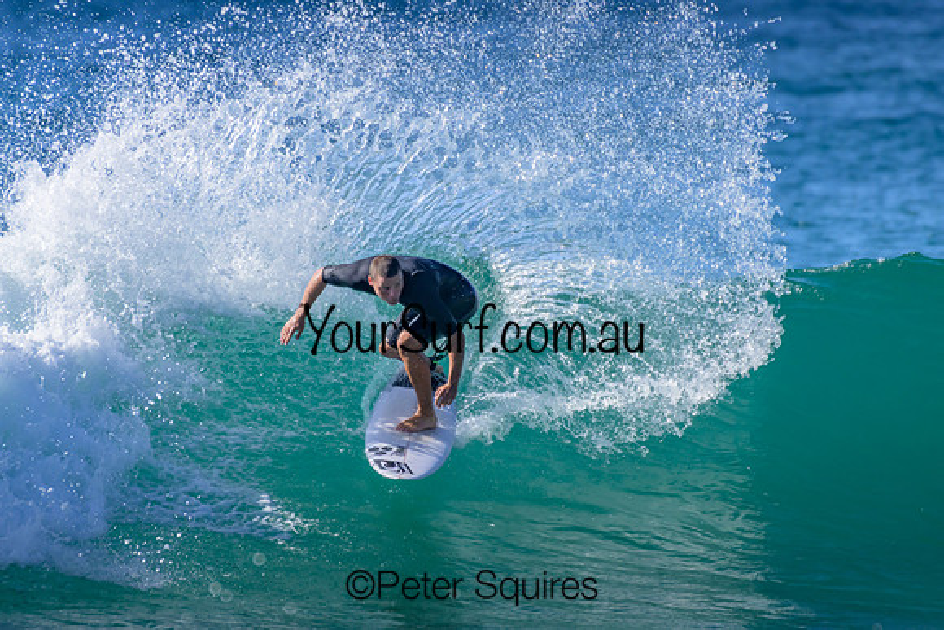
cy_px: 315
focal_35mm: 1000
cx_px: 472
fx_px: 26227
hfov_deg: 2.1
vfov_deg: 1.4
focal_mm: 1000
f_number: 11
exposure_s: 1/2000
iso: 1250
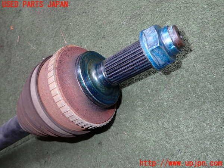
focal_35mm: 30
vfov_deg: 46.8
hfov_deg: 60.0
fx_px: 194
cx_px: 112
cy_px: 84
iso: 200
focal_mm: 5.4
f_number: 6.3
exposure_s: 1/30
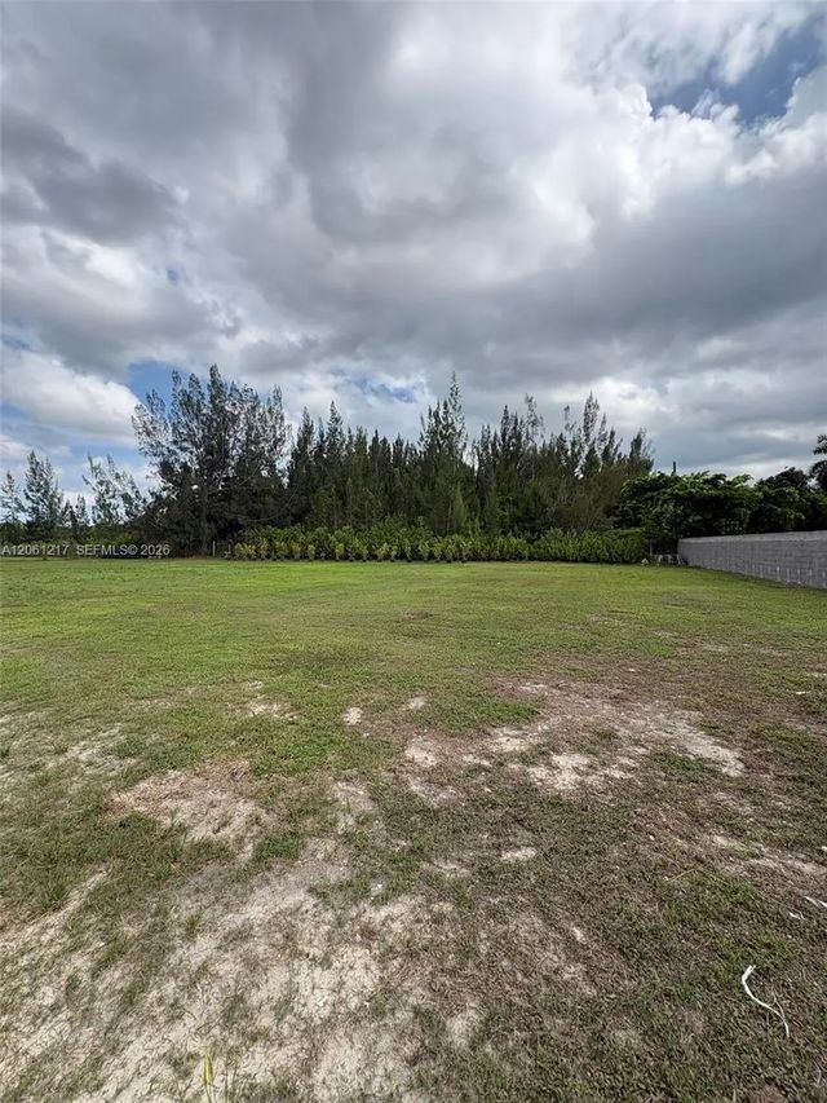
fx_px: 446
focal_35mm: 14
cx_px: 414
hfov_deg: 85.7
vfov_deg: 102.1
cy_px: 552
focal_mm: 2.22
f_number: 2.2
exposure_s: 1/1198
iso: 40
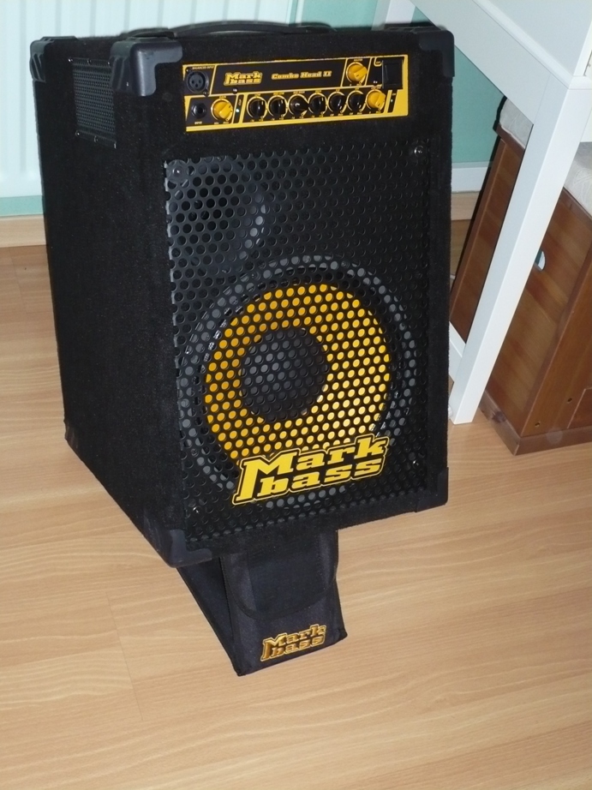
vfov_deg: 38.2
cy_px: 395
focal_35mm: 50
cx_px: 296
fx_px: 1141
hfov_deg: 29.1
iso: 320
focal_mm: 8.3
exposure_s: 1/30
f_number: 3.4
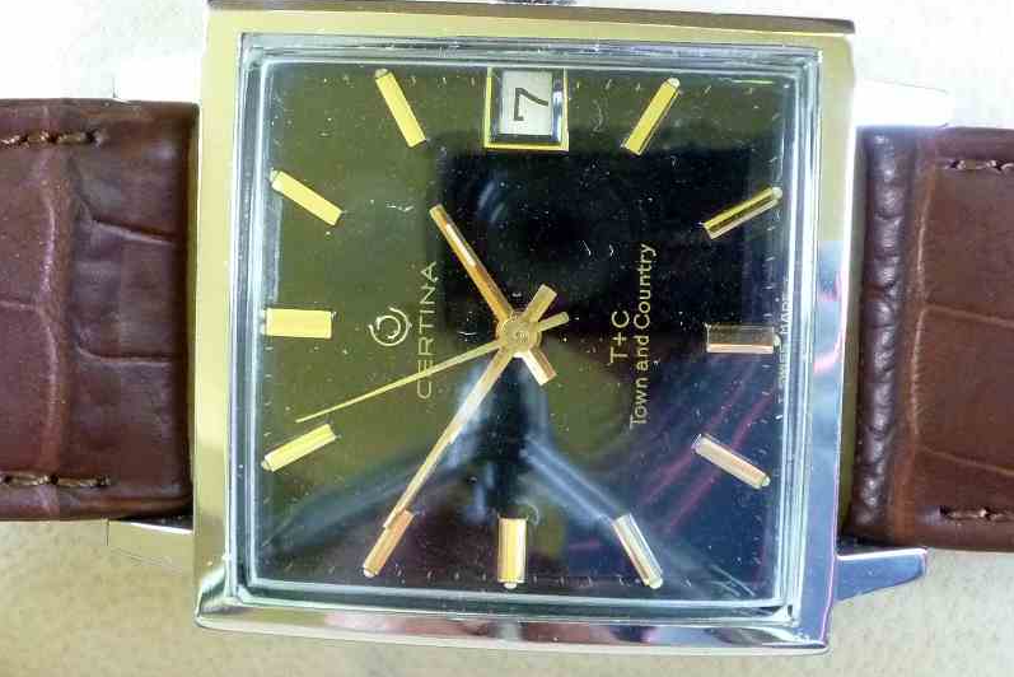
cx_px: 508
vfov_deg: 14.3
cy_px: 297
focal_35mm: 96
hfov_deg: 21.2
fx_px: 2705
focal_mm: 8.3
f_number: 4.3
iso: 400
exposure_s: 1/13
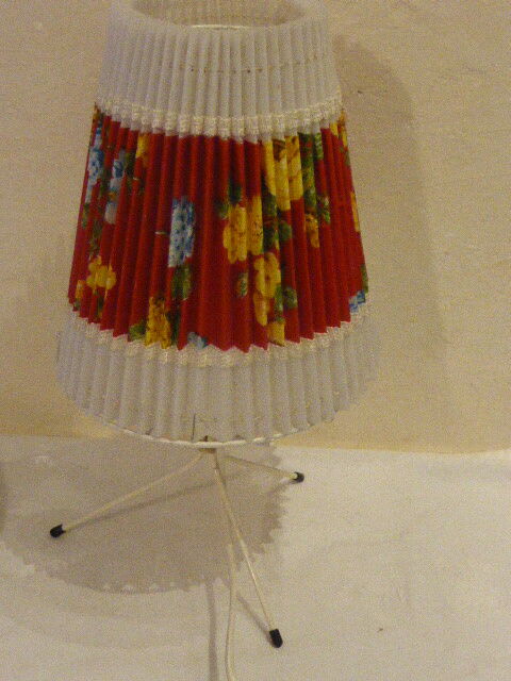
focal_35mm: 57
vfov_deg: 33.8
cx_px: 256
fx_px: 1122
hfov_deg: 25.7
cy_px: 340
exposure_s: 1/25
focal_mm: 9.7
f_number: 4.6
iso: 1600
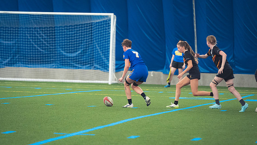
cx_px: 128
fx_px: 1990
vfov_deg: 4.2
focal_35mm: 292
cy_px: 76
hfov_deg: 7.4
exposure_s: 1/320
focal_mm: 185
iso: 4000
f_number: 2.8
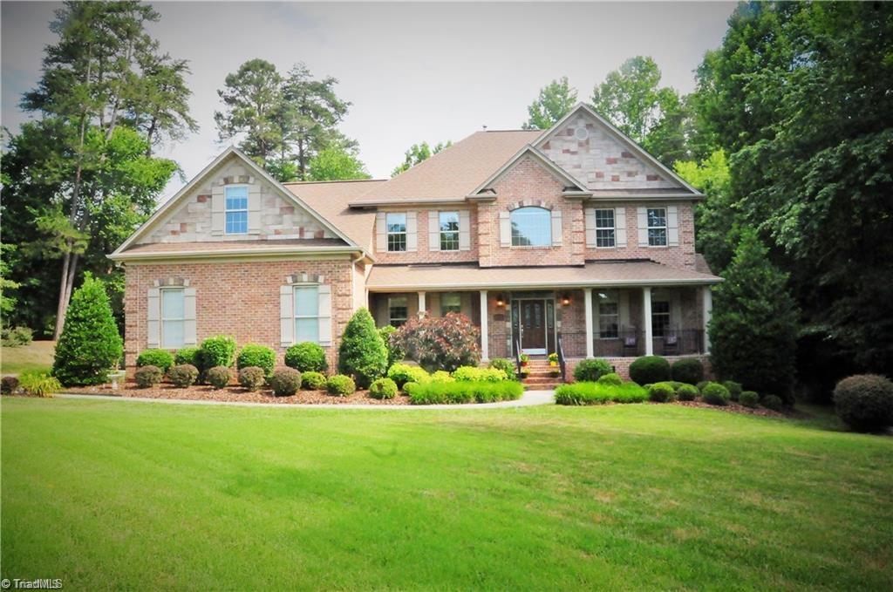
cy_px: 296
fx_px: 1634
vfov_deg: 20.5
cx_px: 446
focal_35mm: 66
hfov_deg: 30.6
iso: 2000
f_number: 20
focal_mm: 44
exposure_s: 1/250
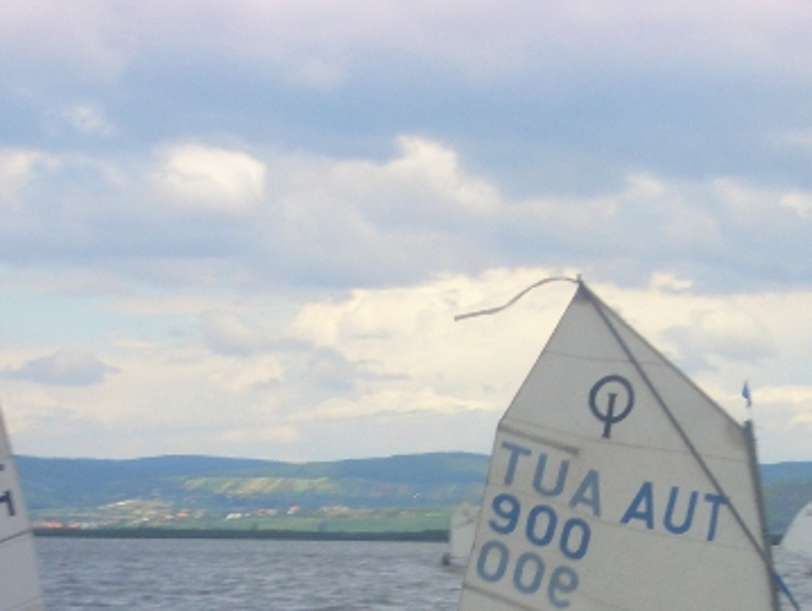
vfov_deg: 7.9
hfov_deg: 10.6
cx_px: 437
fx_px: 4391
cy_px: 541
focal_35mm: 187
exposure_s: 1/125
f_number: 7.7
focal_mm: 17.4
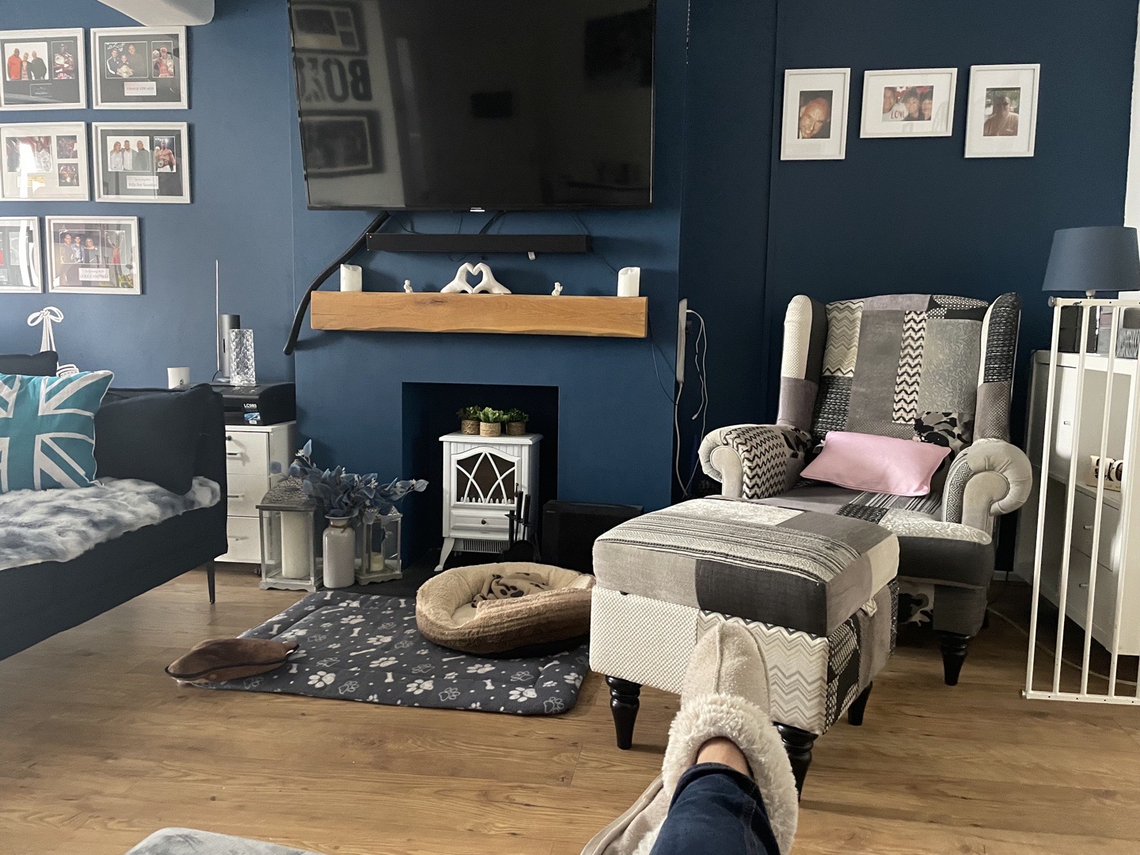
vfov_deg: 53.1
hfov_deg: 67.3
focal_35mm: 26
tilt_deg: -6.6
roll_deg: -0.1
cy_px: 428
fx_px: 856
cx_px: 570
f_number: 1.6
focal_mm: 4.2
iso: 640
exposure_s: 1/30
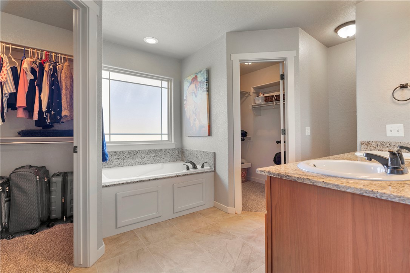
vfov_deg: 73.7
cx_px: 205
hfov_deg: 96.7
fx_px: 182
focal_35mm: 16
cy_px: 136
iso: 100
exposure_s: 1/1.67
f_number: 6.3
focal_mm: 16
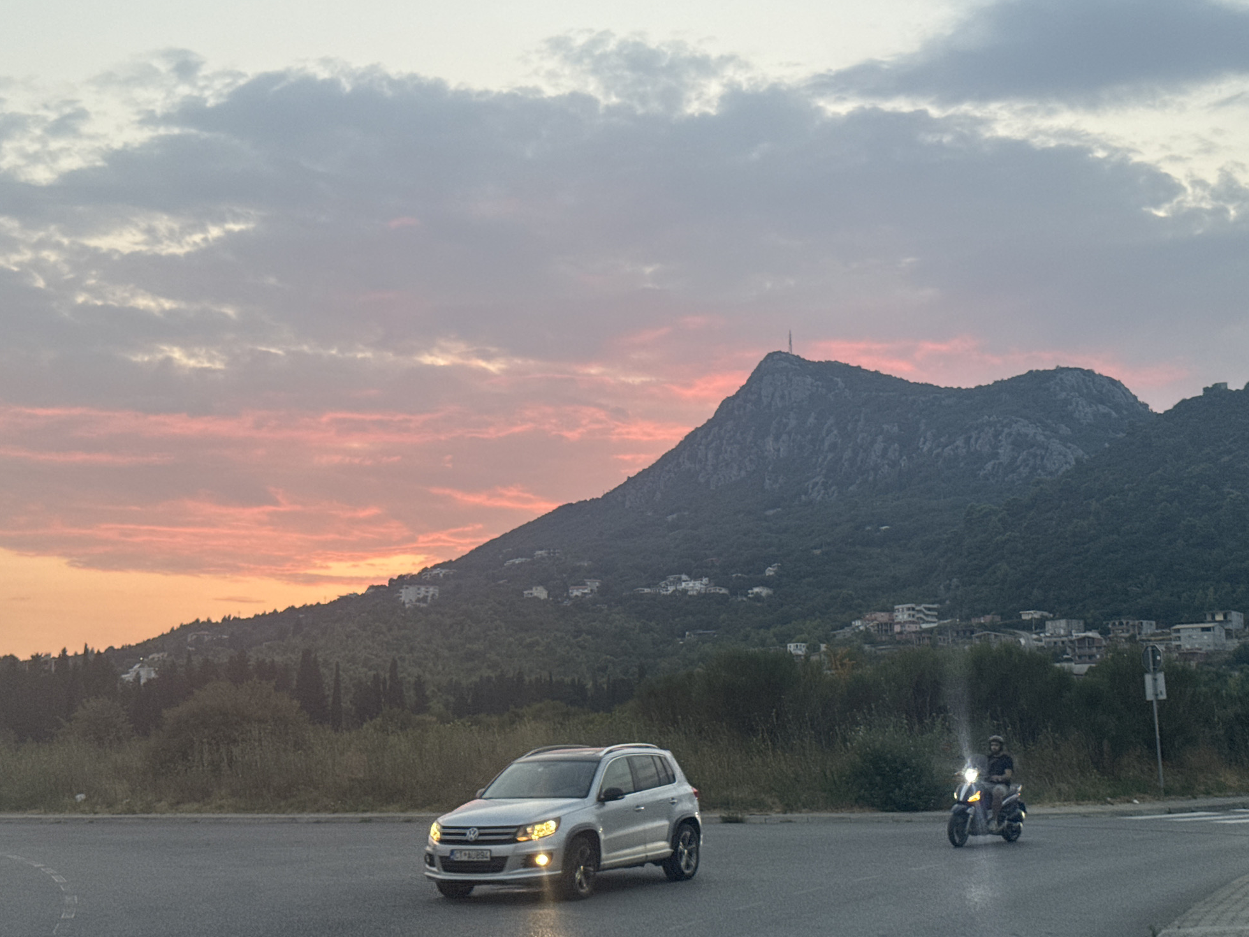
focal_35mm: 49
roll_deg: +0.5
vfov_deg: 29.7
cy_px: 469
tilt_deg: +9.9
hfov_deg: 38.9
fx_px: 1768
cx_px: 629
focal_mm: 6.76
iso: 64
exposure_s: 1/121
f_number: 1.78
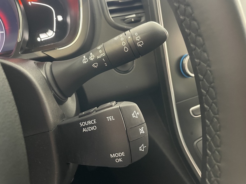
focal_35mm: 26
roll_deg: -0.1
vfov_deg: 53.1
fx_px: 185
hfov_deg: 67.3
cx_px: 123
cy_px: 92
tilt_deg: -31.5
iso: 640
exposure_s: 1/25
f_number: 1.6
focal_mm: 4.2
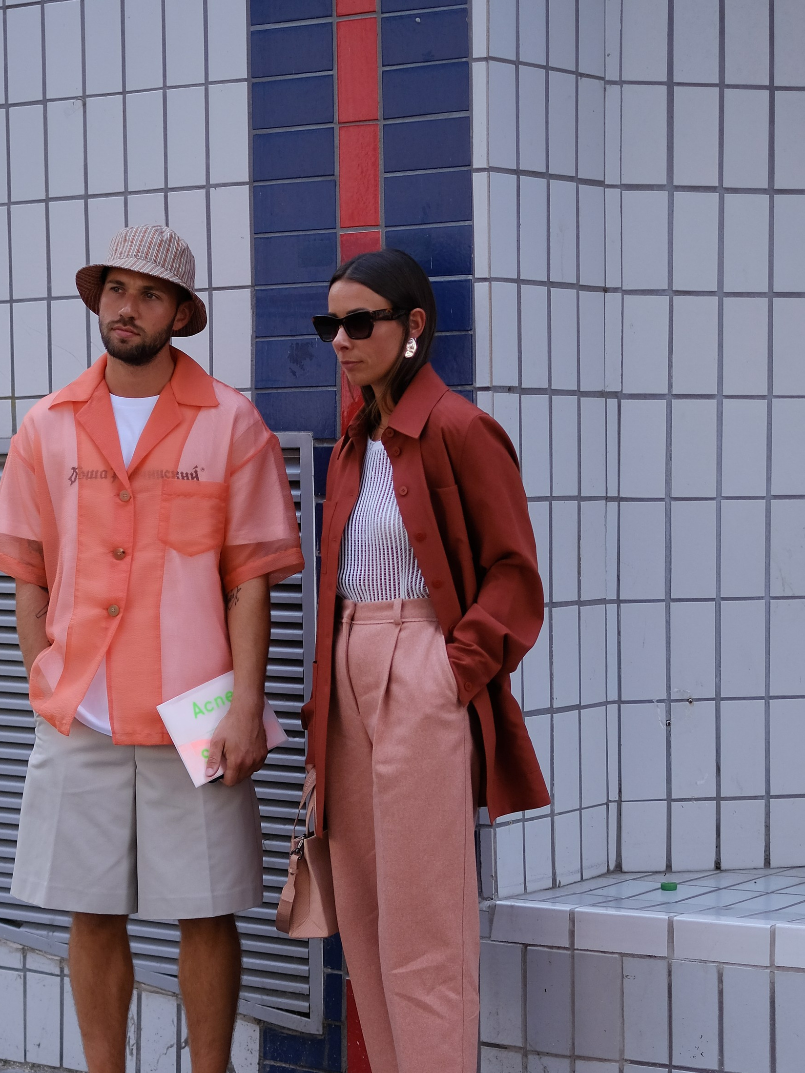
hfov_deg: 16.6
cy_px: 680
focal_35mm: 89
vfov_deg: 22.0
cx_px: 261
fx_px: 2760
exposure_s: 1/2000
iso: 320
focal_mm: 35
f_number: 1.4
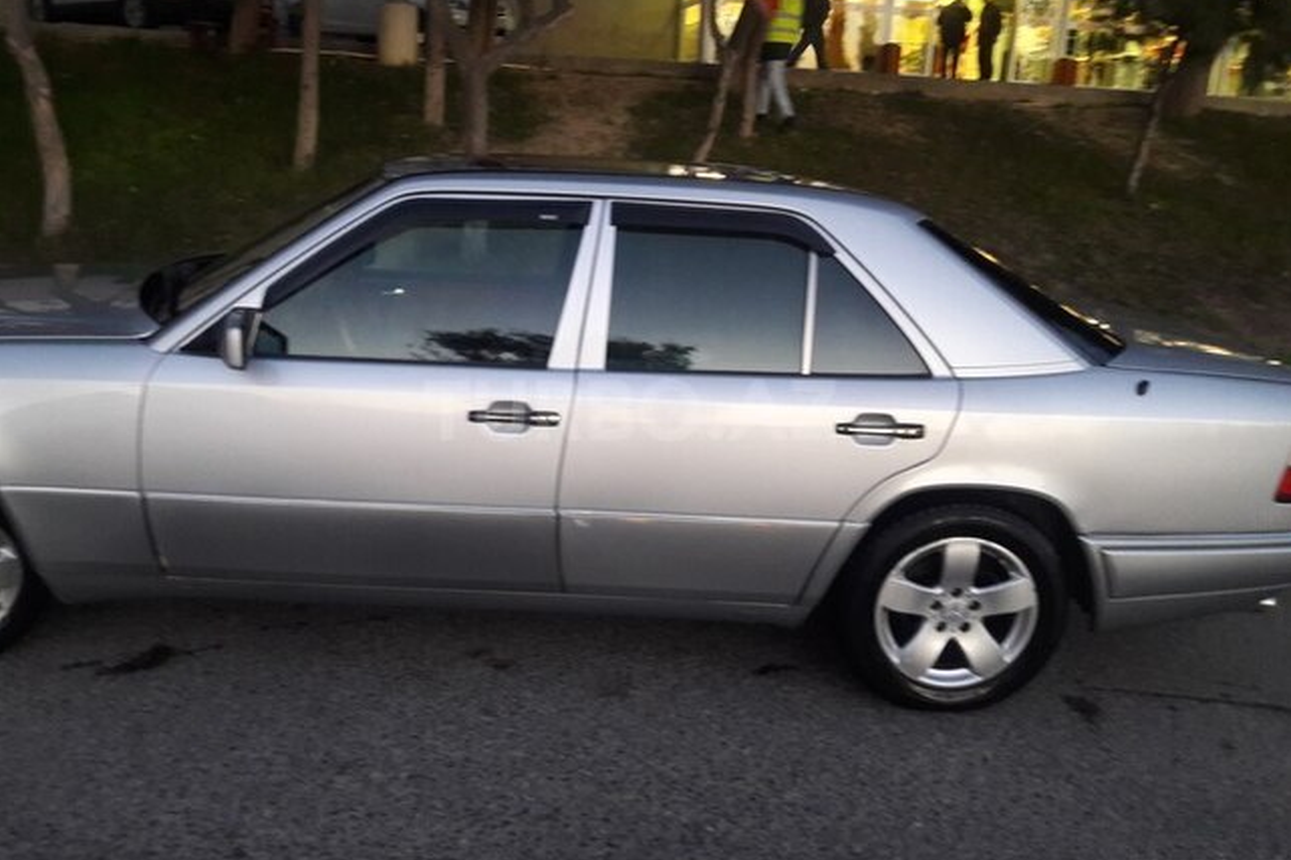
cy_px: 410
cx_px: 630
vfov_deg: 43.6
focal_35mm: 30
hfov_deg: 61.9
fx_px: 1075
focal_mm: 3.7
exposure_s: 1/25
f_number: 1.9
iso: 160
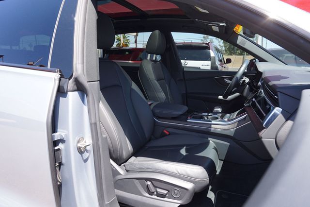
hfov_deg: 73.8
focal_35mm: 24
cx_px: 155
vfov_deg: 53.1
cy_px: 104
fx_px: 207
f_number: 5.6
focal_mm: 16
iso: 100
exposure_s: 1/80
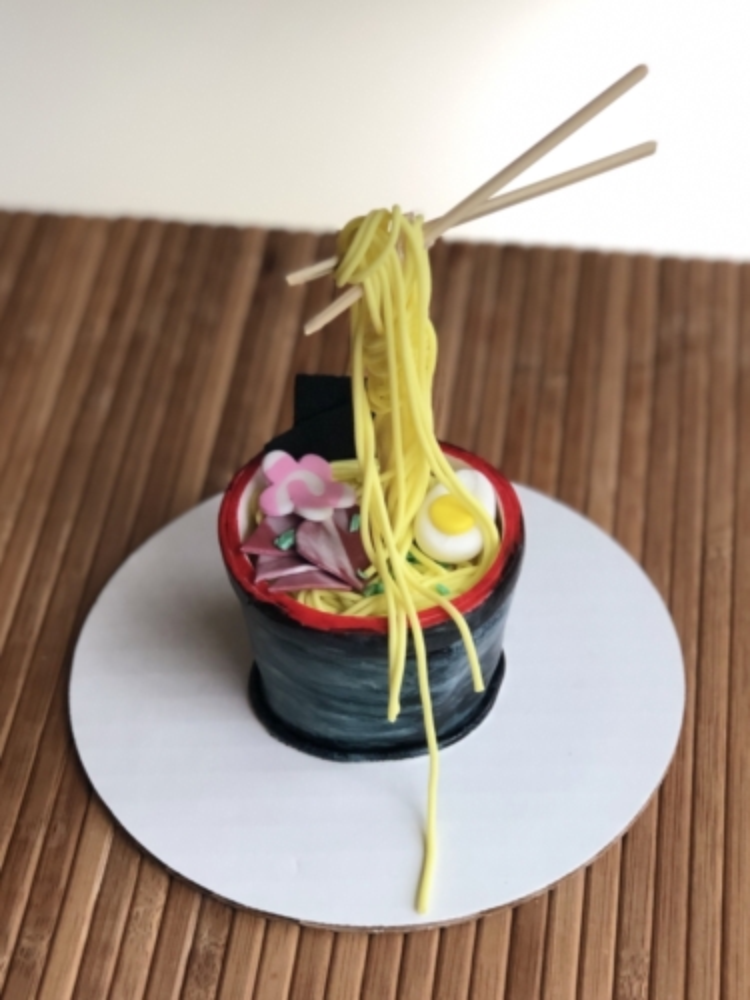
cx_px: 375
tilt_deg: -46.6
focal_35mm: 57
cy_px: 500
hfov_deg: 25.7
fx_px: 1647
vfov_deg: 33.8
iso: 80
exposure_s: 1/30
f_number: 2.8
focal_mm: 6.6
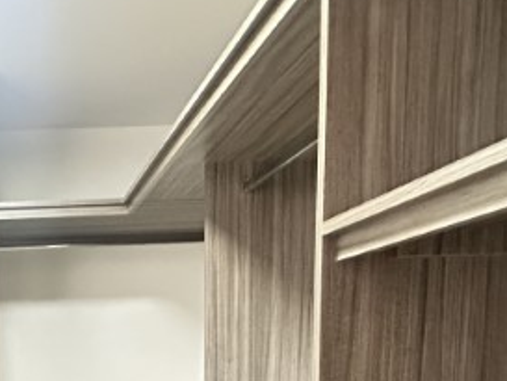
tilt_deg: -7.0
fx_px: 601
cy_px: 440
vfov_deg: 30.6
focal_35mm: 41
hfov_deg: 40.6
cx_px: 11
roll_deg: +1.4
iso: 800
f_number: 2.2
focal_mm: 2.22
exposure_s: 1/60
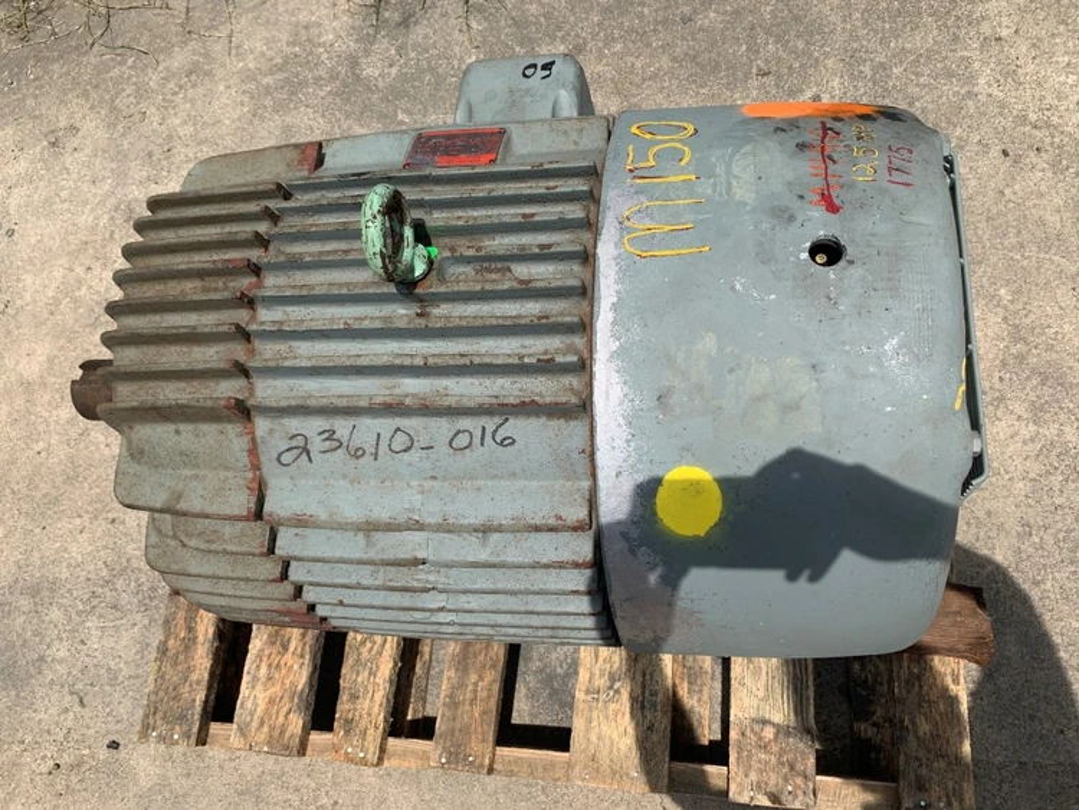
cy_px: 405
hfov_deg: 67.3
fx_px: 811
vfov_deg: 53.1
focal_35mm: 26
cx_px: 540
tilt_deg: -65.5
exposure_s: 1/2915
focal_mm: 4.25
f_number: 1.8
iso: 25
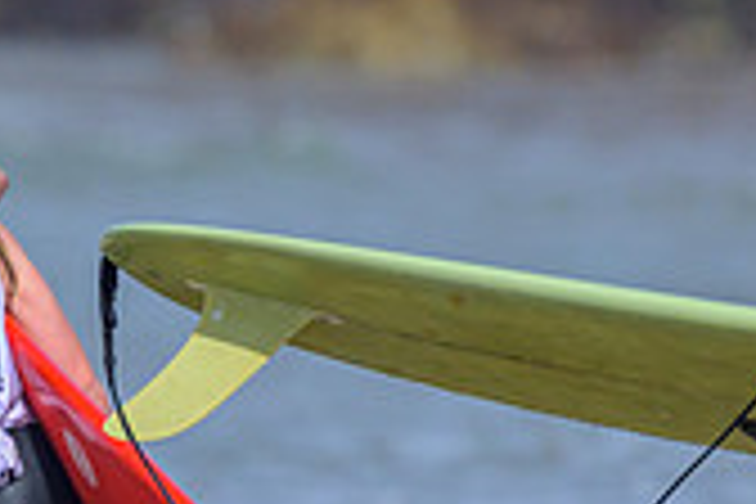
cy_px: 628
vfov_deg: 0.4
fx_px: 73221
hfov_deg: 0.6
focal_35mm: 3487
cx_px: 122
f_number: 6.3
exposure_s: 1/2000
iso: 250
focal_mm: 800
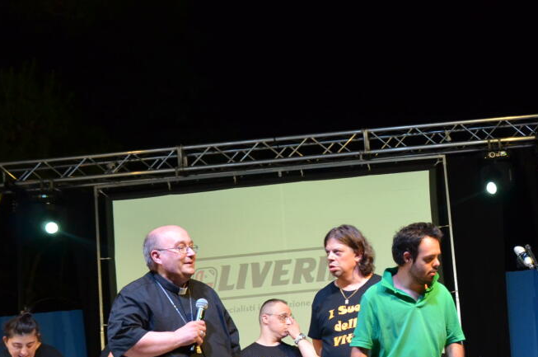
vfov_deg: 19.4
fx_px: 1028
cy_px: 315
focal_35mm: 69
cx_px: 424
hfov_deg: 28.7
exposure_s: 1/125
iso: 1600
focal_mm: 25
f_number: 4
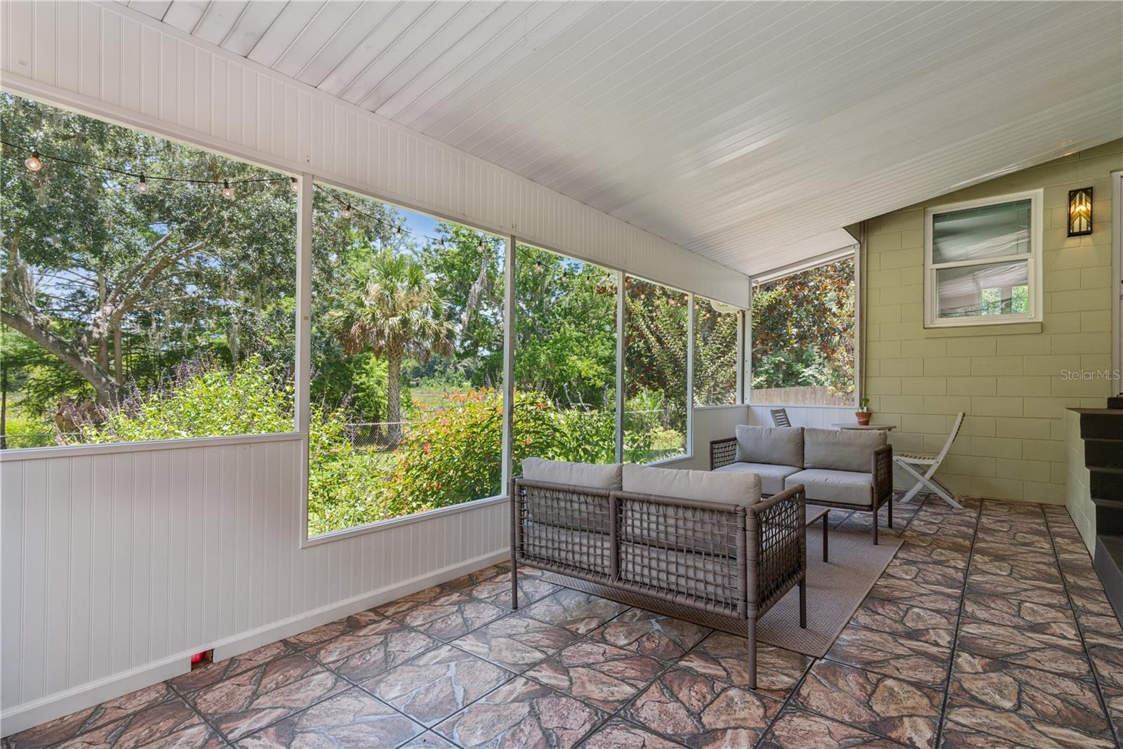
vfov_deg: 67.4
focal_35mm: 18
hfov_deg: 90.0
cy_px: 374
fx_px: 562
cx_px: 562
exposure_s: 1/50
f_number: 9
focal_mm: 18
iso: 320
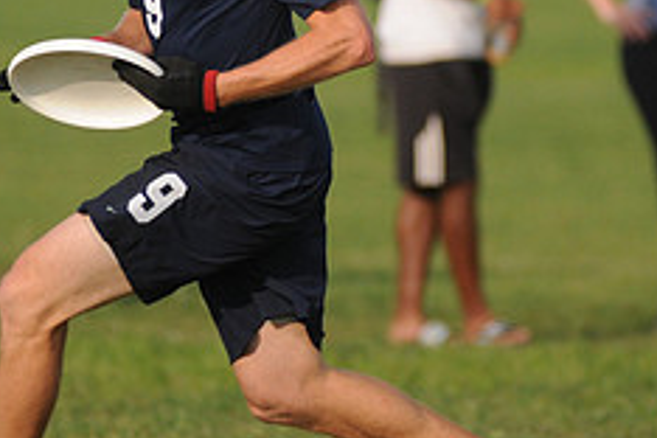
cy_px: 88
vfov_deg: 1.8
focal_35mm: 744
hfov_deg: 2.8
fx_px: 13577
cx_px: 477
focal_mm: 200
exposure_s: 1/6400
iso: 400
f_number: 2.8
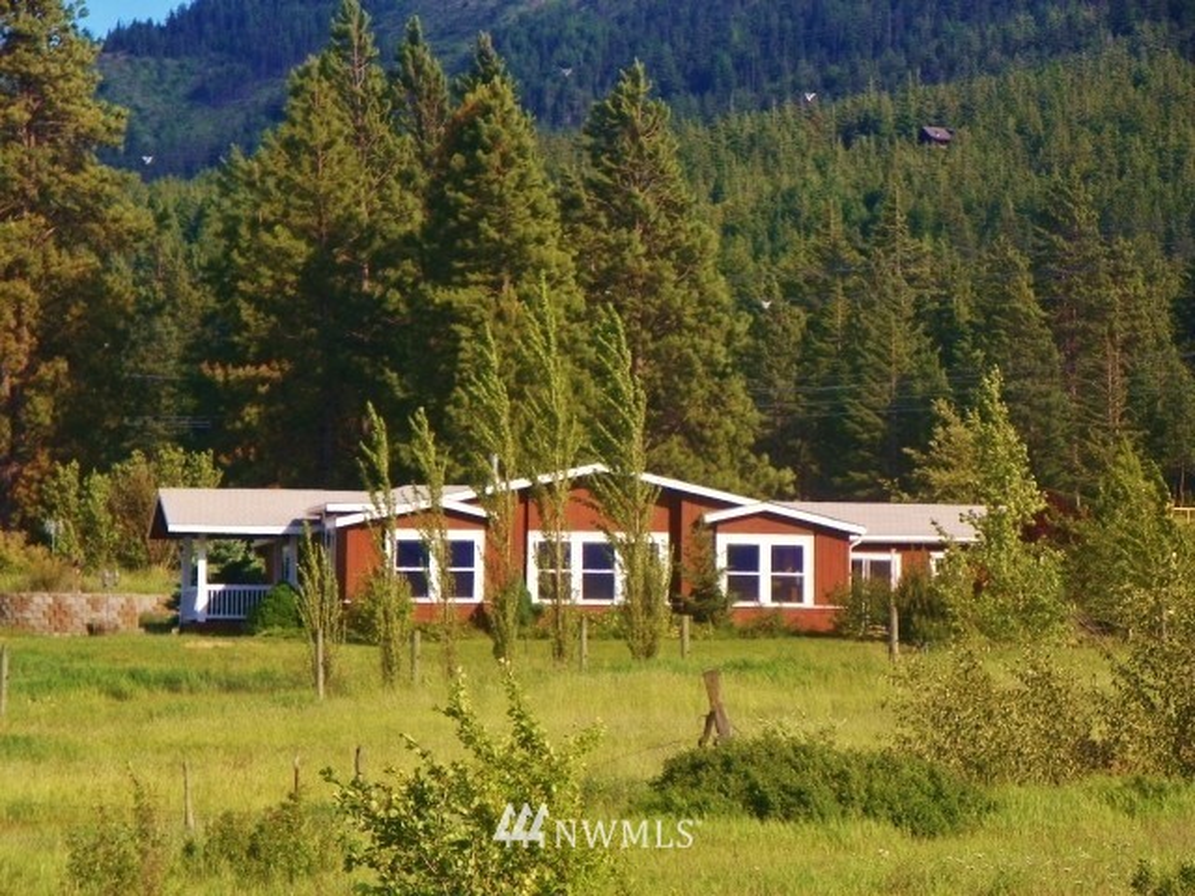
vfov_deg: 7.5
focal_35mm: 197
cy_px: 448
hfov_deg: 10.0
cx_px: 598
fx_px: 6801
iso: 64
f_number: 4.5
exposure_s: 1/400
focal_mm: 35.1
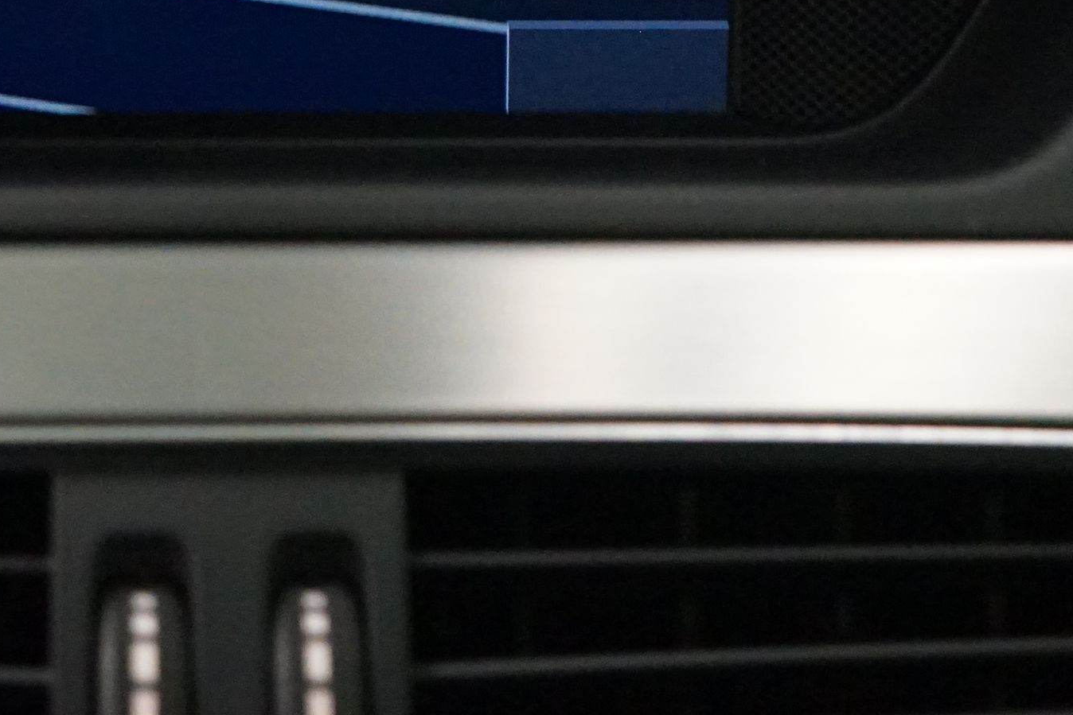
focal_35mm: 108
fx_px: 3219
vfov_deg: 12.4
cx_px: 181
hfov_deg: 18.7
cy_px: -176
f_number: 4
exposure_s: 1/60
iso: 6400
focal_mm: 37
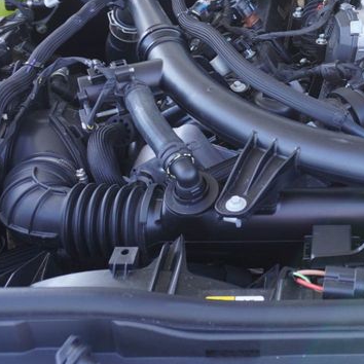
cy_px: 66
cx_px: 367
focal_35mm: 59
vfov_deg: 28.4
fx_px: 702
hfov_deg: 27.4
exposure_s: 1/60
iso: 160
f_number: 4
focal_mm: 16
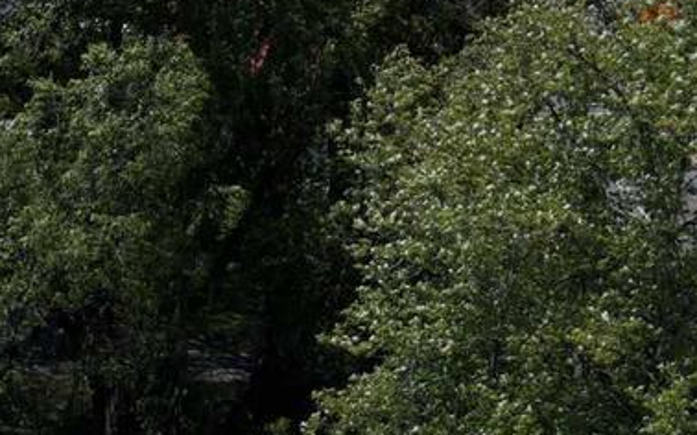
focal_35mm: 138
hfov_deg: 14.4
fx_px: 2621
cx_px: -269
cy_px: 1034
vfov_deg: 8.7
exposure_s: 1/20
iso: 100
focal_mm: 8.67
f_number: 1.8
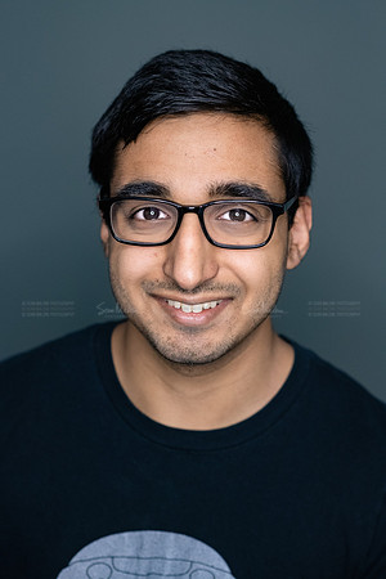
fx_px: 1367
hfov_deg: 16.1
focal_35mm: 85
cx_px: 193
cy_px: 290
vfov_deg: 23.9
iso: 2000
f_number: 3.5
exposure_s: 1/250
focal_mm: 85
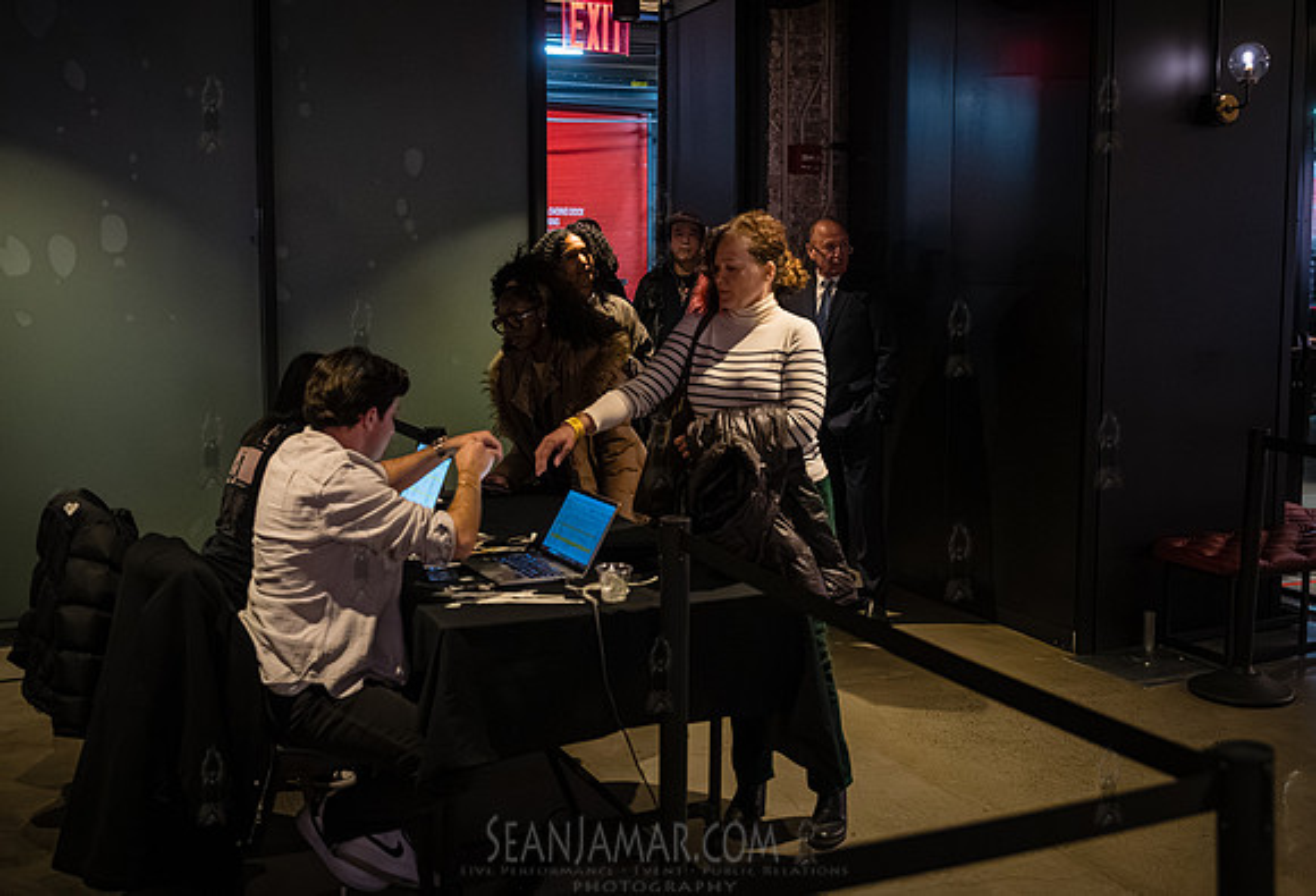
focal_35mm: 38
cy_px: 414
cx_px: 724
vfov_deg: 35.1
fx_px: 1414
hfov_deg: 49.8
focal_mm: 35
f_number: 2.8
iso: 12800
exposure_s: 1/250
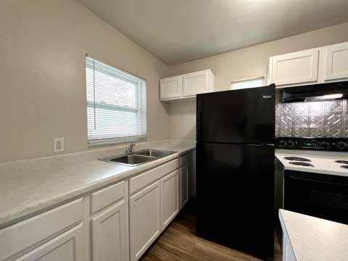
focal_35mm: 13
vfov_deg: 89.9
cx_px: 174
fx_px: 131
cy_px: 130
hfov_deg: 106.2
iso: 400
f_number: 1.8
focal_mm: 1.57
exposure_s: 1/60
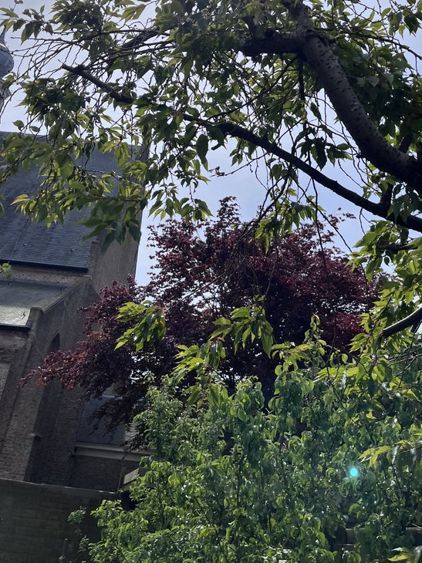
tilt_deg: +30.7
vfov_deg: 47.9
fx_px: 618
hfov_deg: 37.5
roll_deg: -7.0
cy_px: 172
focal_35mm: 38
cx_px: 261
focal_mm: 5.1
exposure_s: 1/8403
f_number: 1.6
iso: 50
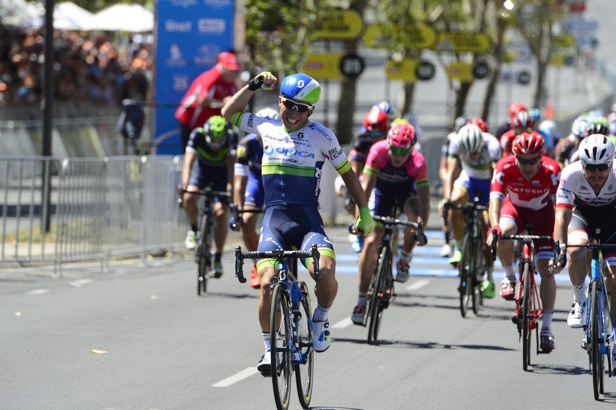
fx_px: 6839
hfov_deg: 5.2
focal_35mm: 400
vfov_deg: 3.4
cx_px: 308
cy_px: 205
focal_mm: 400
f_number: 8
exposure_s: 1/1000
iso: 800
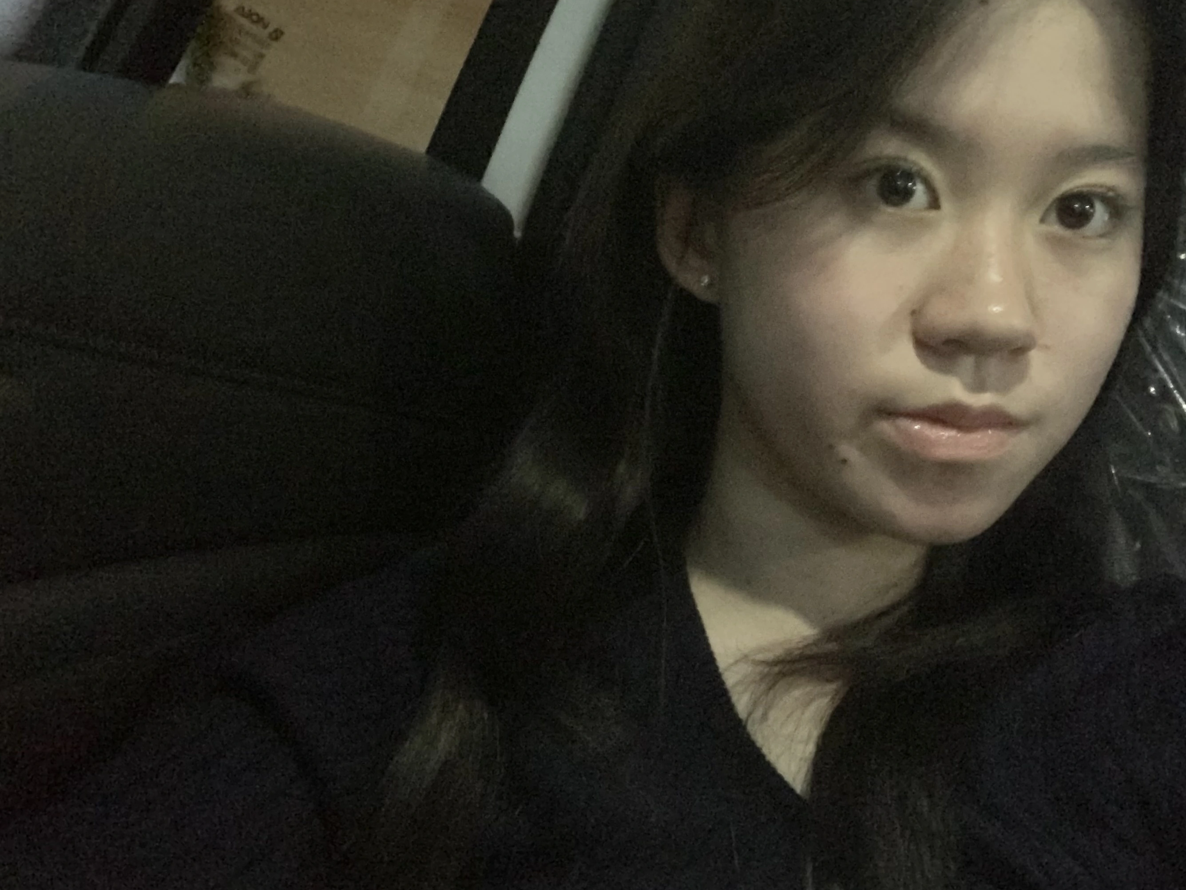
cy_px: 421
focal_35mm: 37
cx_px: 643
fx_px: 1268
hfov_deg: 50.1
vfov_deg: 38.7
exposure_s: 1/17
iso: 1600
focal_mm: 2.87
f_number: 2.2
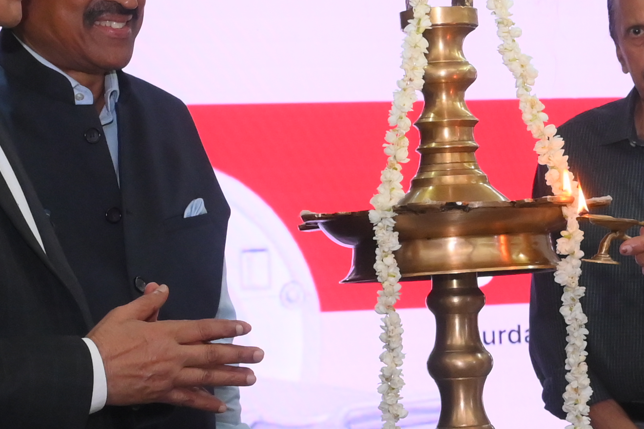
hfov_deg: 13.2
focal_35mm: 151
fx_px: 2701
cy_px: 288
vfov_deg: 9.1
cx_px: 792
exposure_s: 1/200
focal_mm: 33
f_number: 7.1
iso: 2500
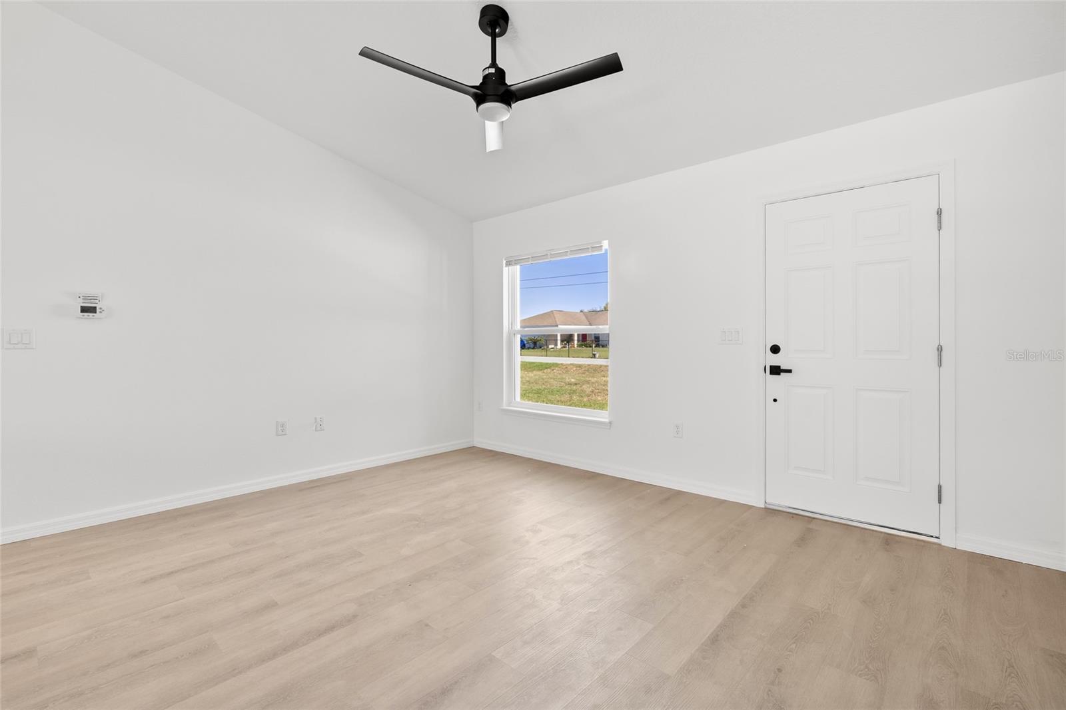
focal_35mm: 16
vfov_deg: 73.7
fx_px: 474
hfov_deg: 96.7
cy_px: 355
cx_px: 533
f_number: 8
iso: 400
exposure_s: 1/1.67
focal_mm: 16
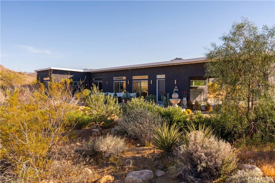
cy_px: 92
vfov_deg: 45.0
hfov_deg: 63.7
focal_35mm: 29
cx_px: 138
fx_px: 222
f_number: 16
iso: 100
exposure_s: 1/100
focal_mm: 29
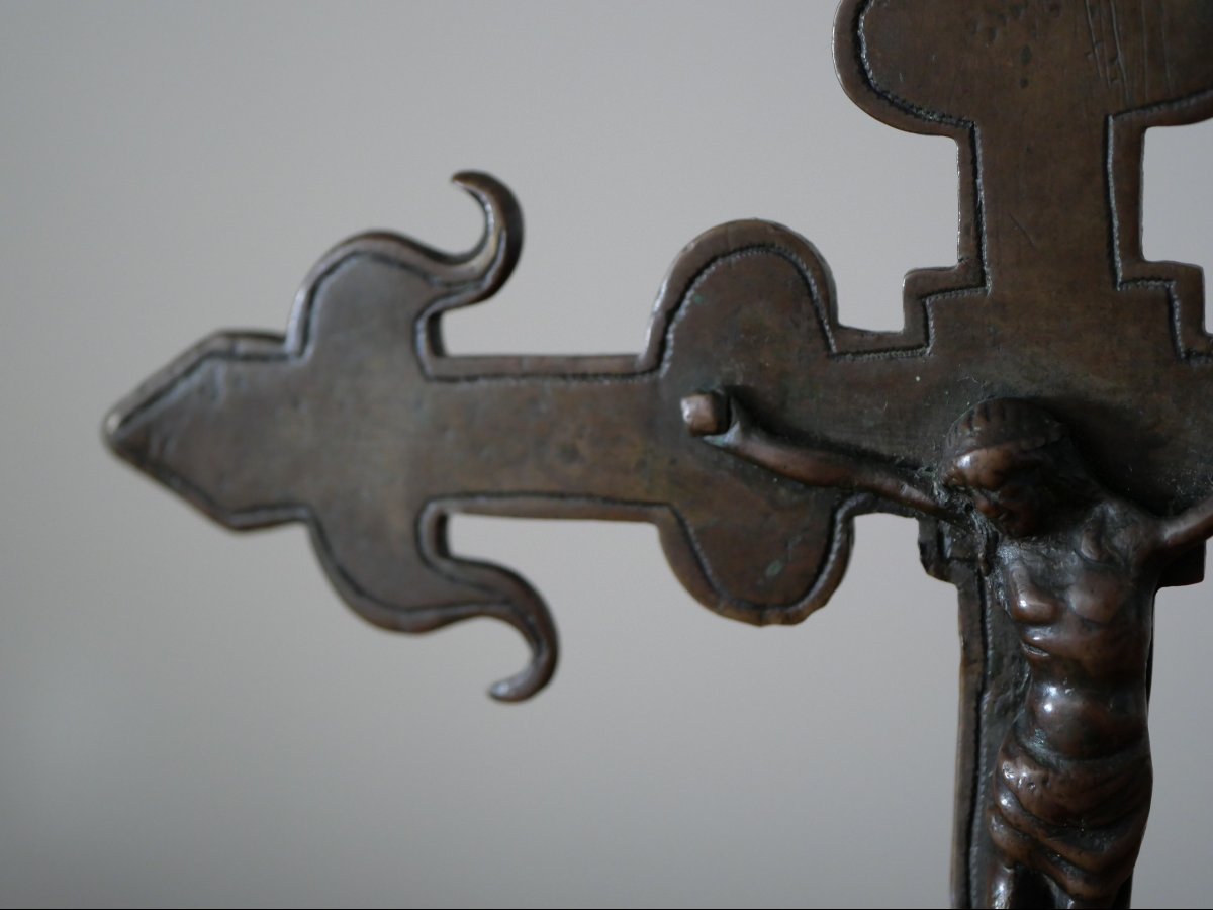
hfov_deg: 32.2
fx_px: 2102
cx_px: 606
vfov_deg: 24.4
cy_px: 455
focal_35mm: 60
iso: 1600
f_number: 2.8
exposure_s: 1/60
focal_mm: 30
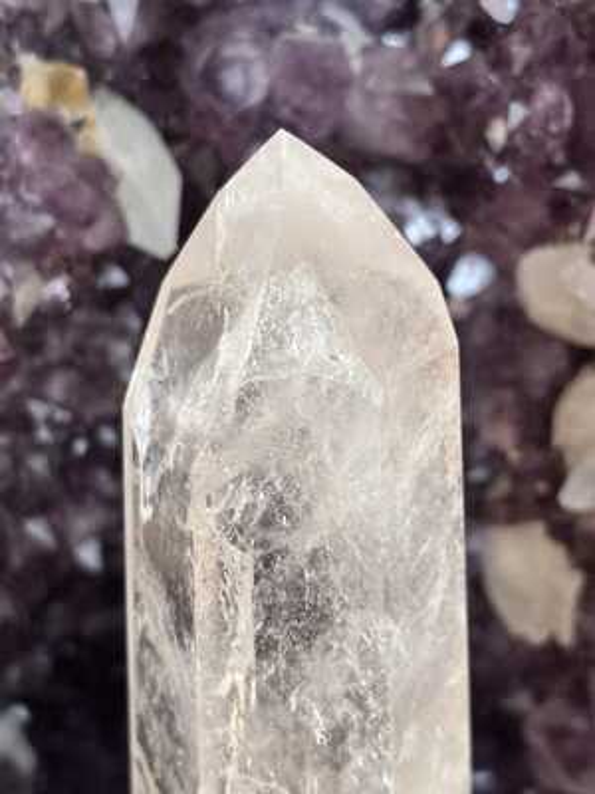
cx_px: 298
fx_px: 1192
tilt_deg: -18.2
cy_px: 397
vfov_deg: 36.8
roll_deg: +0.0
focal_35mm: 52
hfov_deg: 28.0
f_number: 1.6
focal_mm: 5.96
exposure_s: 1/40
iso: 200
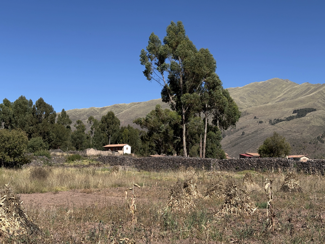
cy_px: 122
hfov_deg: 36.8
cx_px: 162
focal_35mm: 52
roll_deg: -0.4
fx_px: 488
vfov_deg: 28.0
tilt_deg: +5.4
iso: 32
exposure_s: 1/3636
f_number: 1.6
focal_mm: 5.96
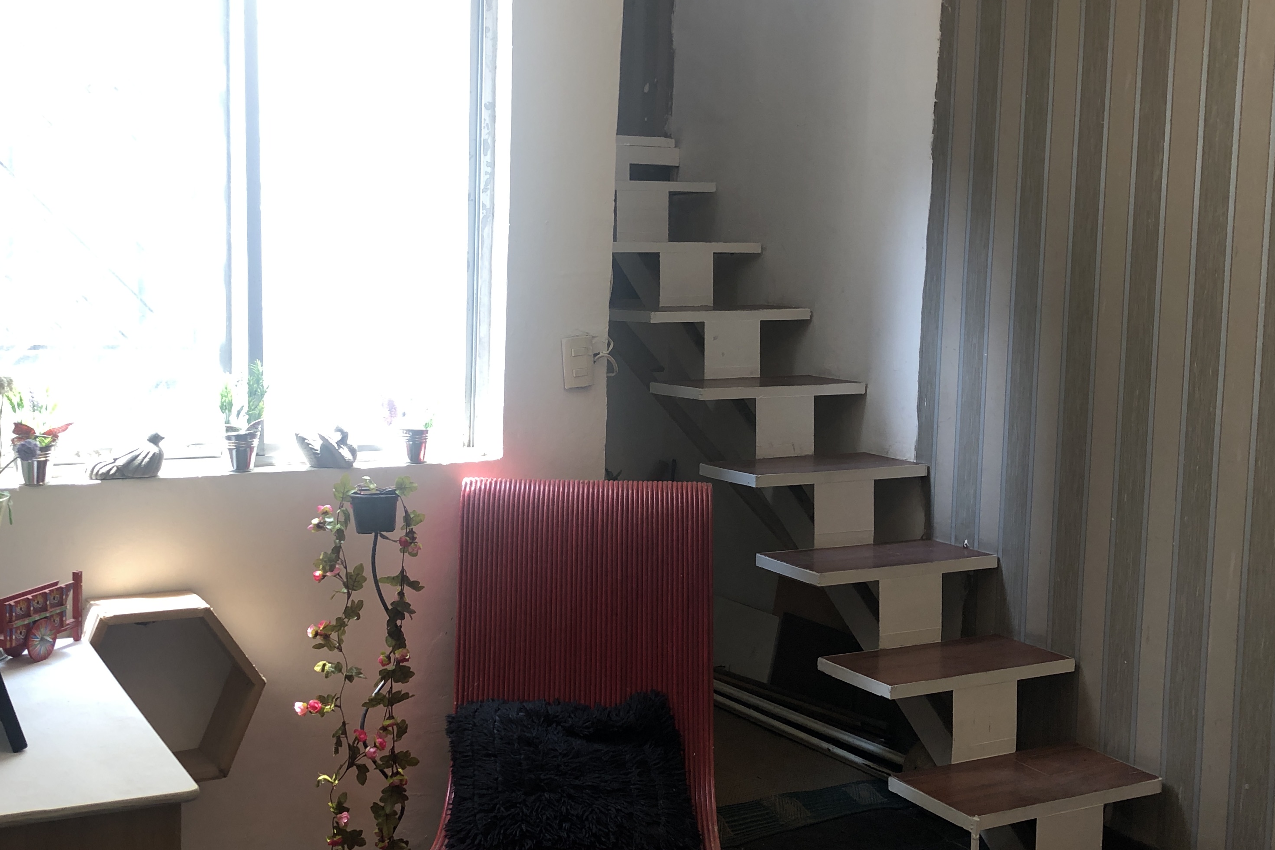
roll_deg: -1.0
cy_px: 430
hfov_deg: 48.3
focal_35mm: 40
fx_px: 1417
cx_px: 542
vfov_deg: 33.4
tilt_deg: -4.0
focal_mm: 4
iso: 25
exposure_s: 1/30
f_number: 1.8
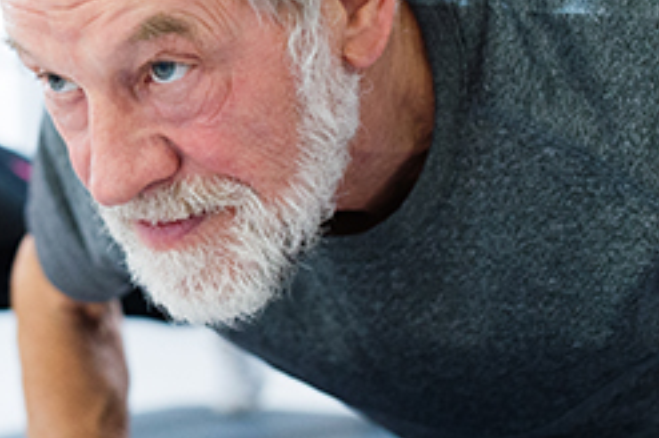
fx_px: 1554
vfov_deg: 15.9
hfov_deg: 22.6
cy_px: 89
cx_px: -69
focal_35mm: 85
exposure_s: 1/250
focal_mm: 35
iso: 2500
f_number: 2.8
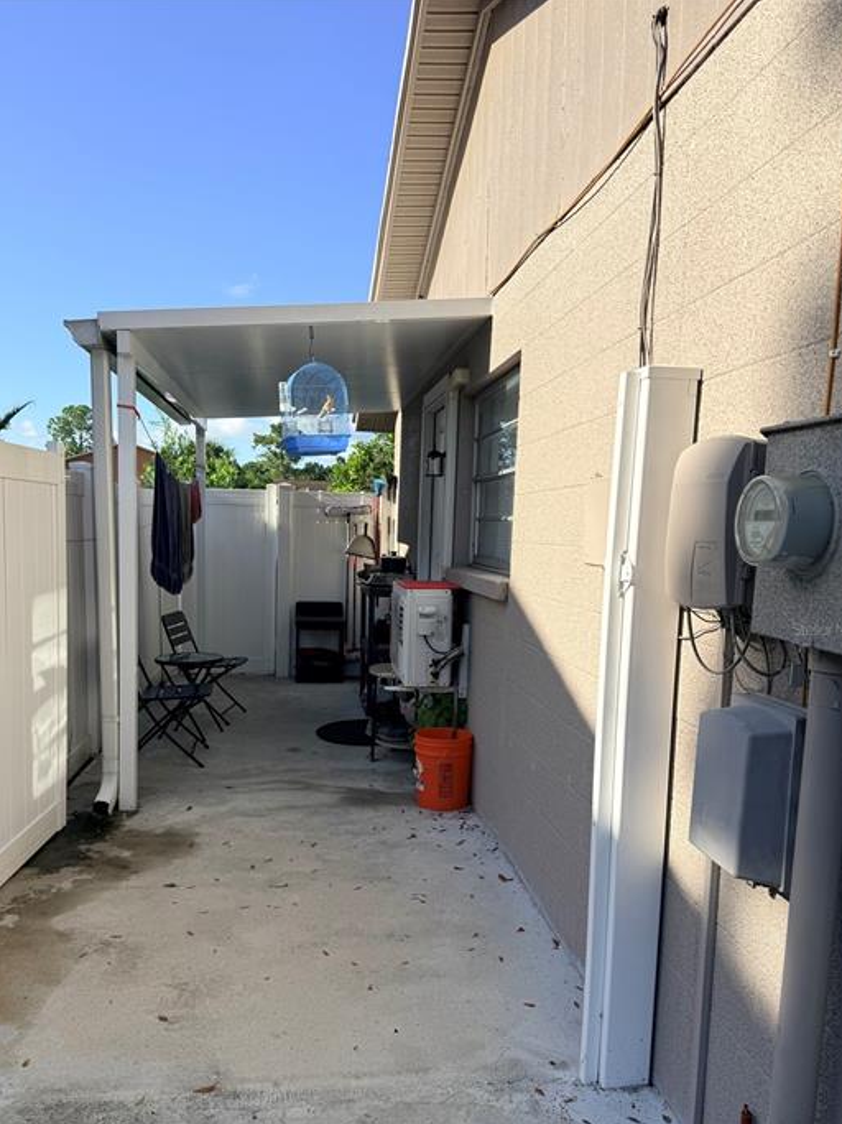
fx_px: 876
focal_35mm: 27
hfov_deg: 51.3
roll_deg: -3.0
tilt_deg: -6.0
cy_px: 629
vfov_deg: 65.1
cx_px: 393
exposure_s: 1/3279
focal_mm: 6.76
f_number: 1.78
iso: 80
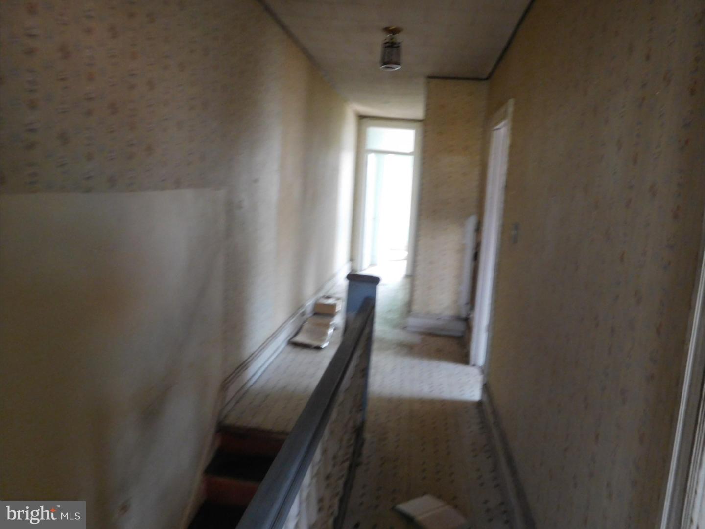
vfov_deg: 54.9
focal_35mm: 25
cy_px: 264
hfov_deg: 69.4
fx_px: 509
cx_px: 352
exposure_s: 1/30
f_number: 3.4
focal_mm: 4.5
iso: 400
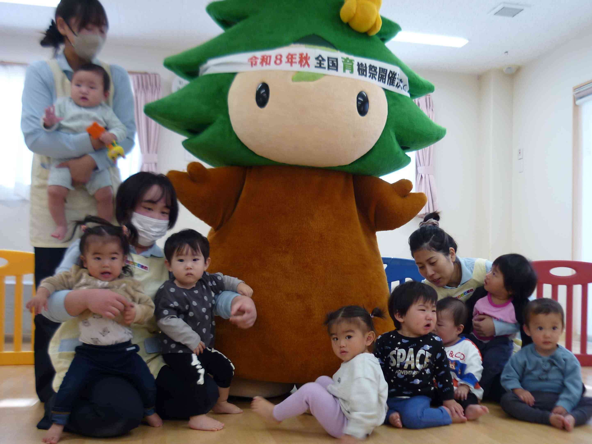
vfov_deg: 42.9
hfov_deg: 55.4
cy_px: 222
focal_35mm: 33
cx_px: 296
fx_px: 564
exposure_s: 1/30
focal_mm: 5.5
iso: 125
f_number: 2.8
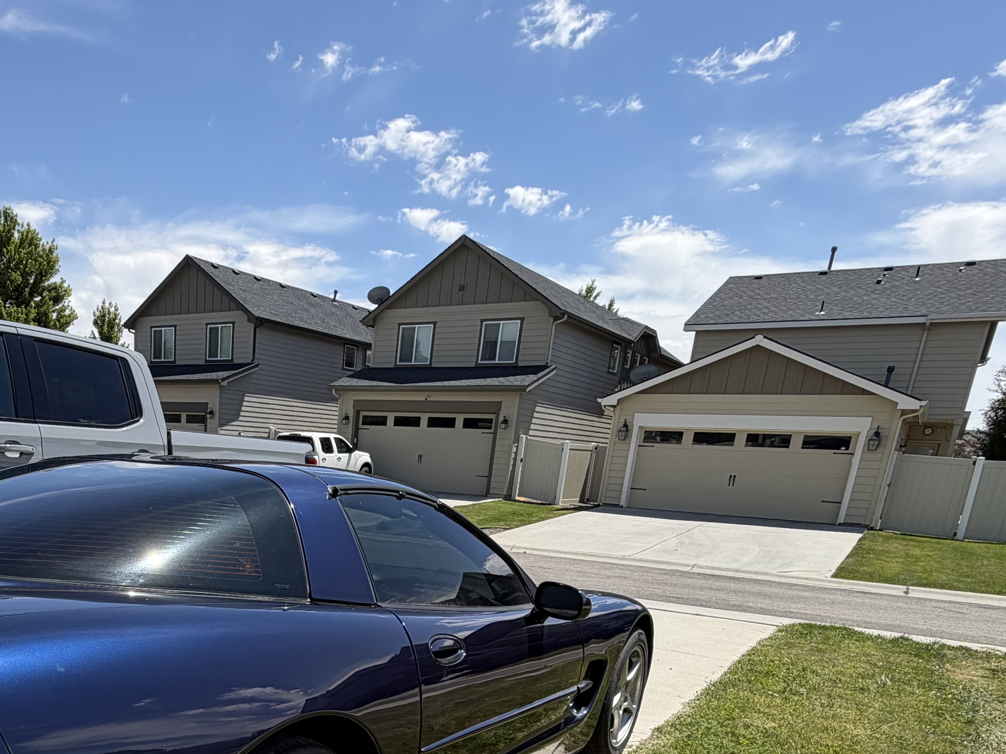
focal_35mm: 29
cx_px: 255
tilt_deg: -17.4
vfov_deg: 43.1
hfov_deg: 58.5
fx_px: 843
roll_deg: -2.6
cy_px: 710
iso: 20
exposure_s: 1/779
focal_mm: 2.22
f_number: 2.2
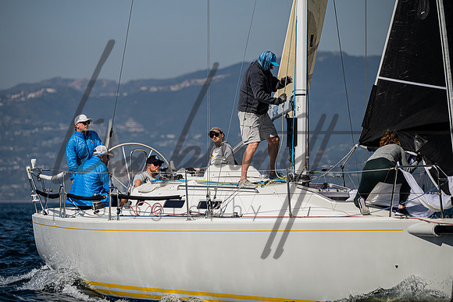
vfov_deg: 4.7
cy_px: 128
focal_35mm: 291
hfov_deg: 7.1
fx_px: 3668
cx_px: 191
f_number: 5
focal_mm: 250
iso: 400
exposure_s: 1/6400
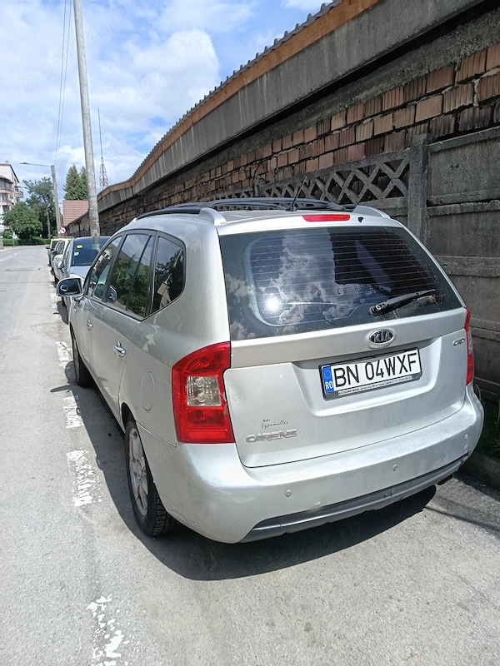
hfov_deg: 56.8
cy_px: 333
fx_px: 462
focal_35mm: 24
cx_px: 250
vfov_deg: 71.6
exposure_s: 1/900
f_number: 1.75
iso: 168
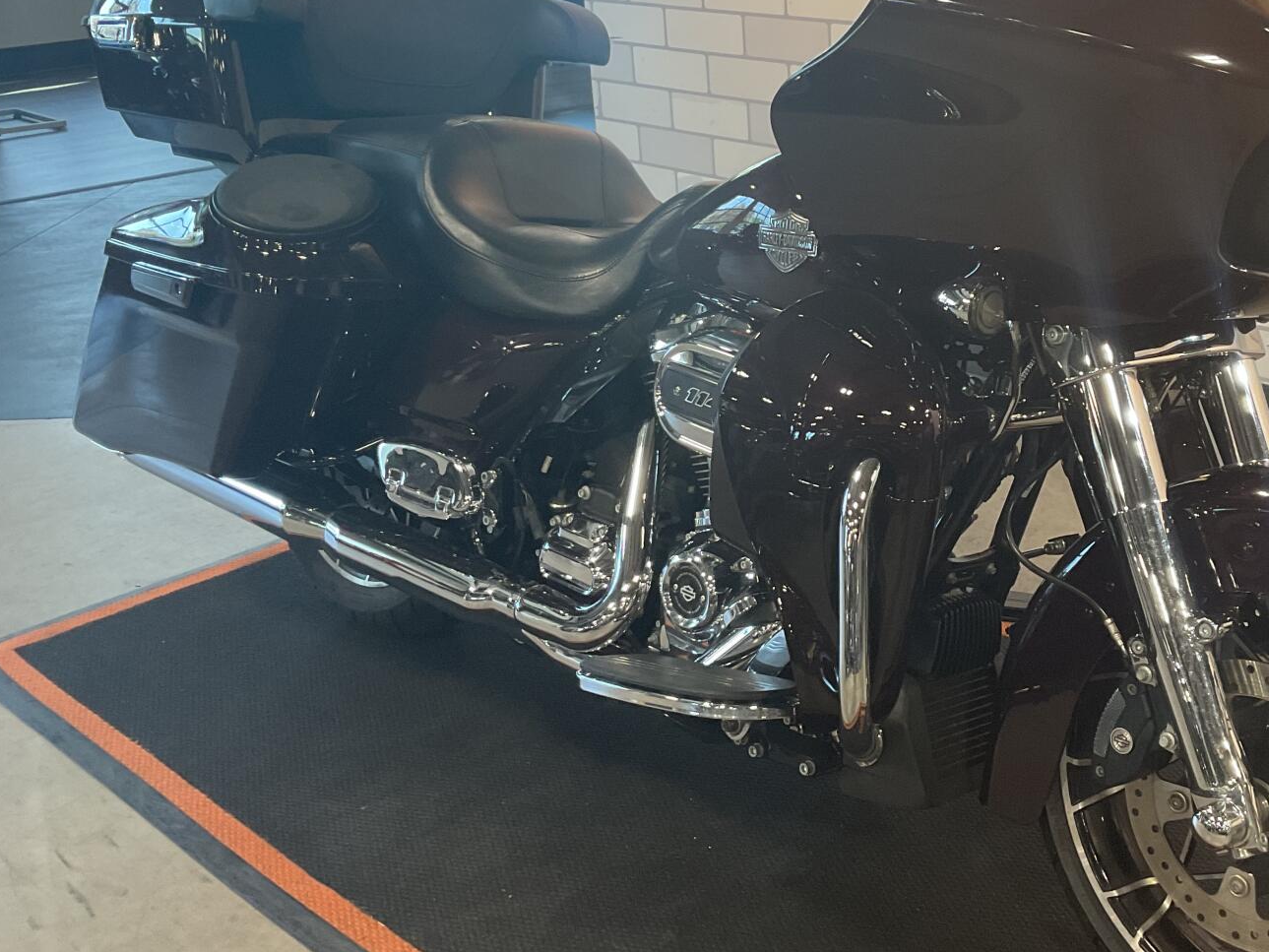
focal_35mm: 45
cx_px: 883
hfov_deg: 41.3
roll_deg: +2.8
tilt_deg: -20.4
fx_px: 1650
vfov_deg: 32.1
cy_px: 415
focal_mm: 3
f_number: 1.8
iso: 80
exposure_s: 1/50
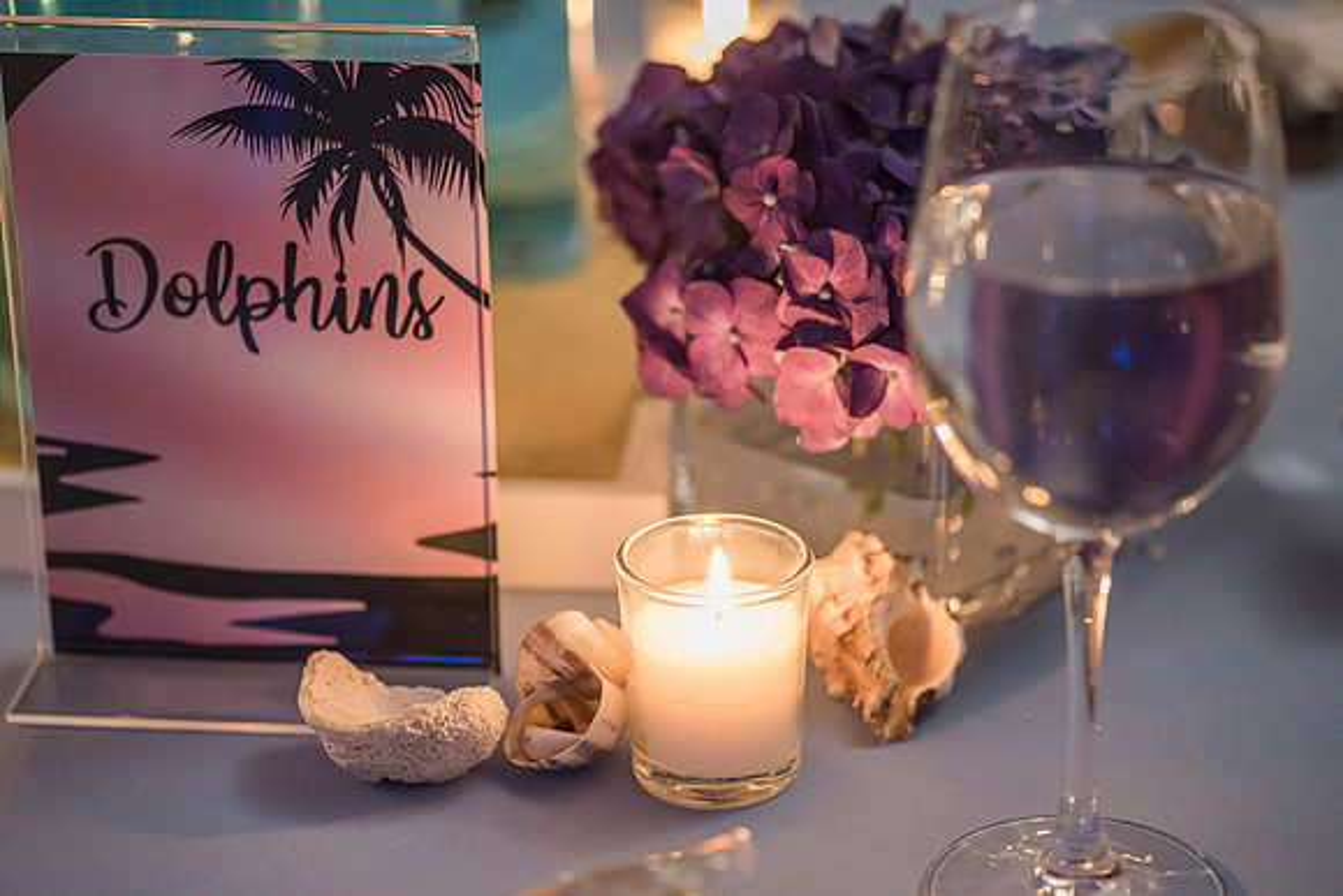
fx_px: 3358
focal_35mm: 90
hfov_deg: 22.6
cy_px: 448
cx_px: 672
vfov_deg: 15.2
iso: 2500
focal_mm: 90
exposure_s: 1/60
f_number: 3.5
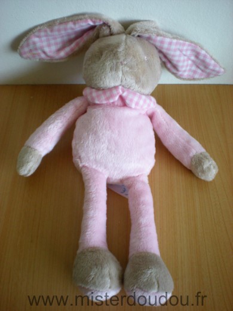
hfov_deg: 37.7
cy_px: 156
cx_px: 116
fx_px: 341
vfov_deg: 49.0
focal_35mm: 38
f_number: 3.1
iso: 170
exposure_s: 1/63.4
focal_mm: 6.3
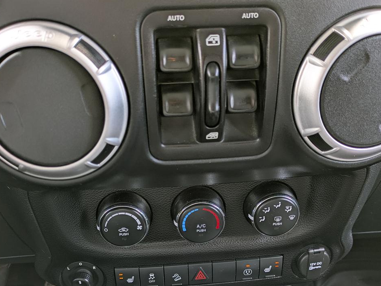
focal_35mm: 34
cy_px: 184
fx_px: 374
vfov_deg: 41.4
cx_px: 189
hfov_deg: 54.0
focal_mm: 5.43
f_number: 1.89
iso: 101
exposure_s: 1/100
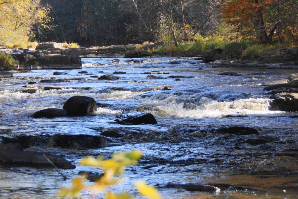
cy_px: 100
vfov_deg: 10.8
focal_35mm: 128
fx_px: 1055
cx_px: 149
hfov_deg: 16.1
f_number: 5.6
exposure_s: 1/160
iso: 250
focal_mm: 85
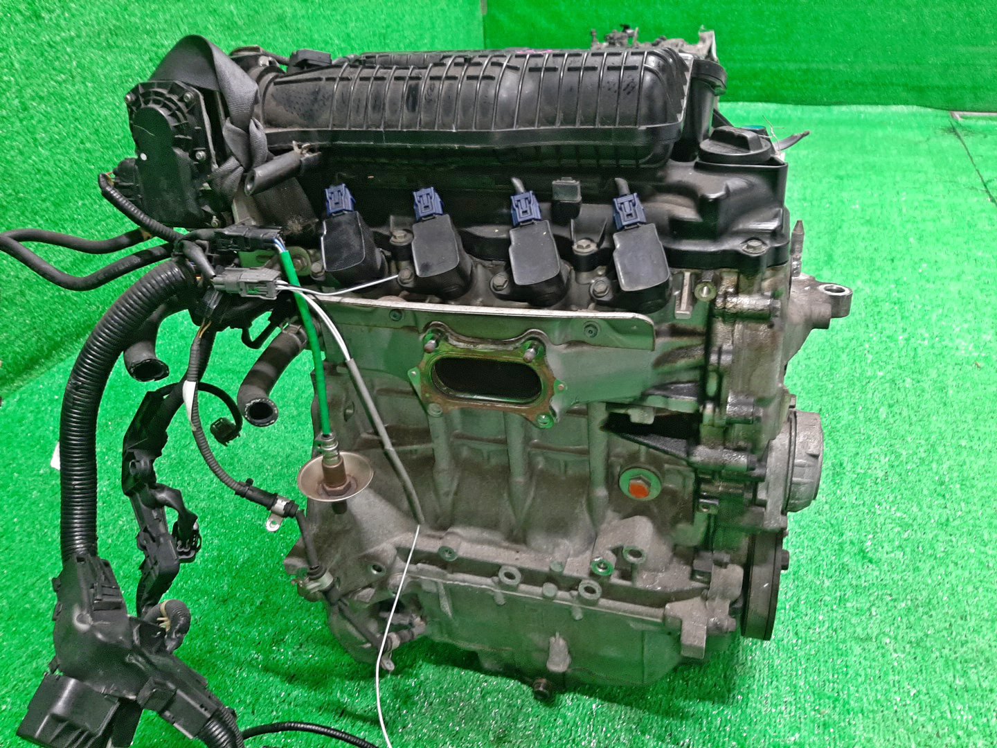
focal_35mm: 26
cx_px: 498
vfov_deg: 53.1
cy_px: 374
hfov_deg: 67.3
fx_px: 749
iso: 168
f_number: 1.7
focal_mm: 3.93
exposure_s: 1/33
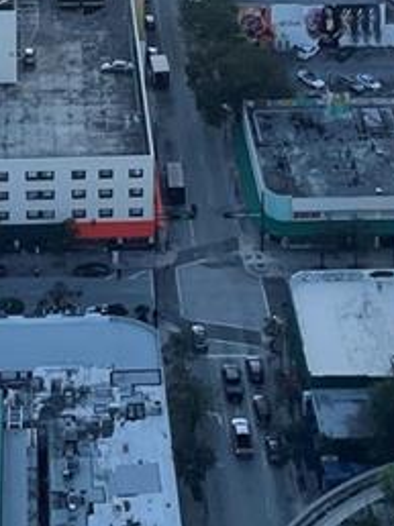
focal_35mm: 121
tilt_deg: -19.3
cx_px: 67
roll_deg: +0.9
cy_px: -204
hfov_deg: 12.2
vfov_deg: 15.3
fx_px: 1839
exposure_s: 1/1825
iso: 32
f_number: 1.6
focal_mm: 4.2
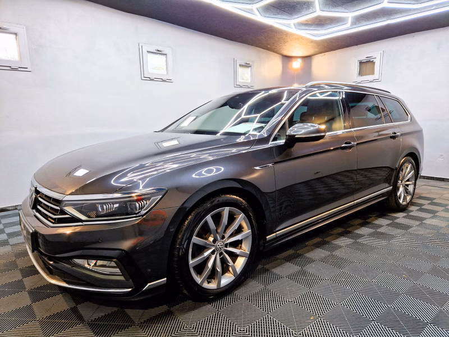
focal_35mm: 23
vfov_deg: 58.9
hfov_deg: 73.9
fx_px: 298
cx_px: 224
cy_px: 168
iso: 160
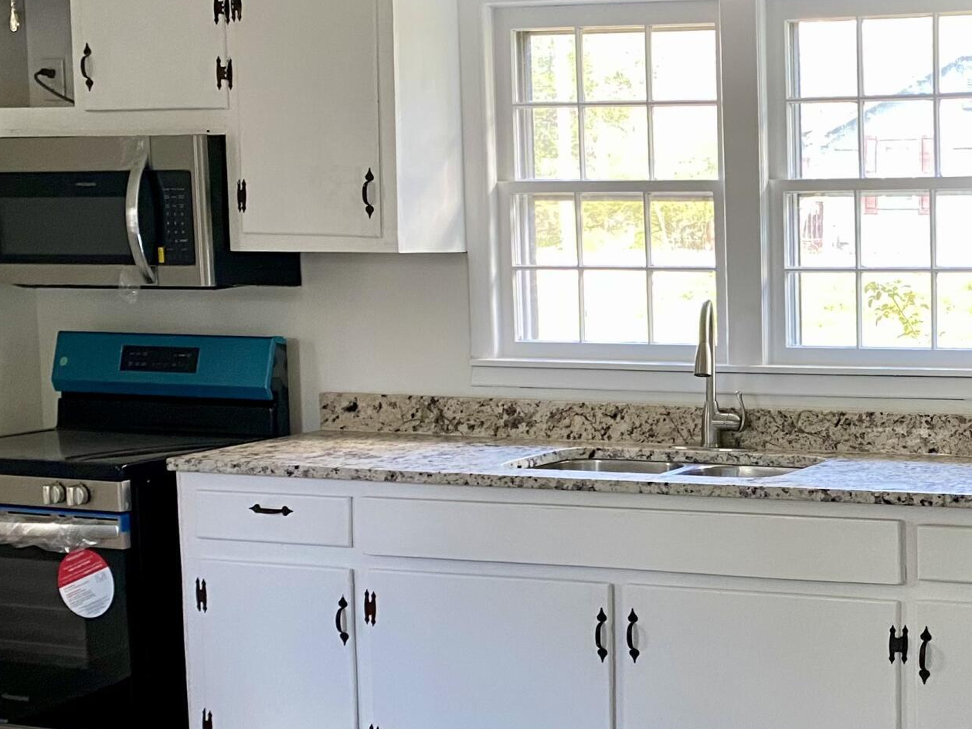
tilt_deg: -7.1
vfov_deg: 23.6
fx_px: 1741
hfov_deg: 29.4
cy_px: 442
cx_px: 940
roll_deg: +0.0
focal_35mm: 62
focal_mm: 4.25
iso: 160
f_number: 1.8
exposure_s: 1/60
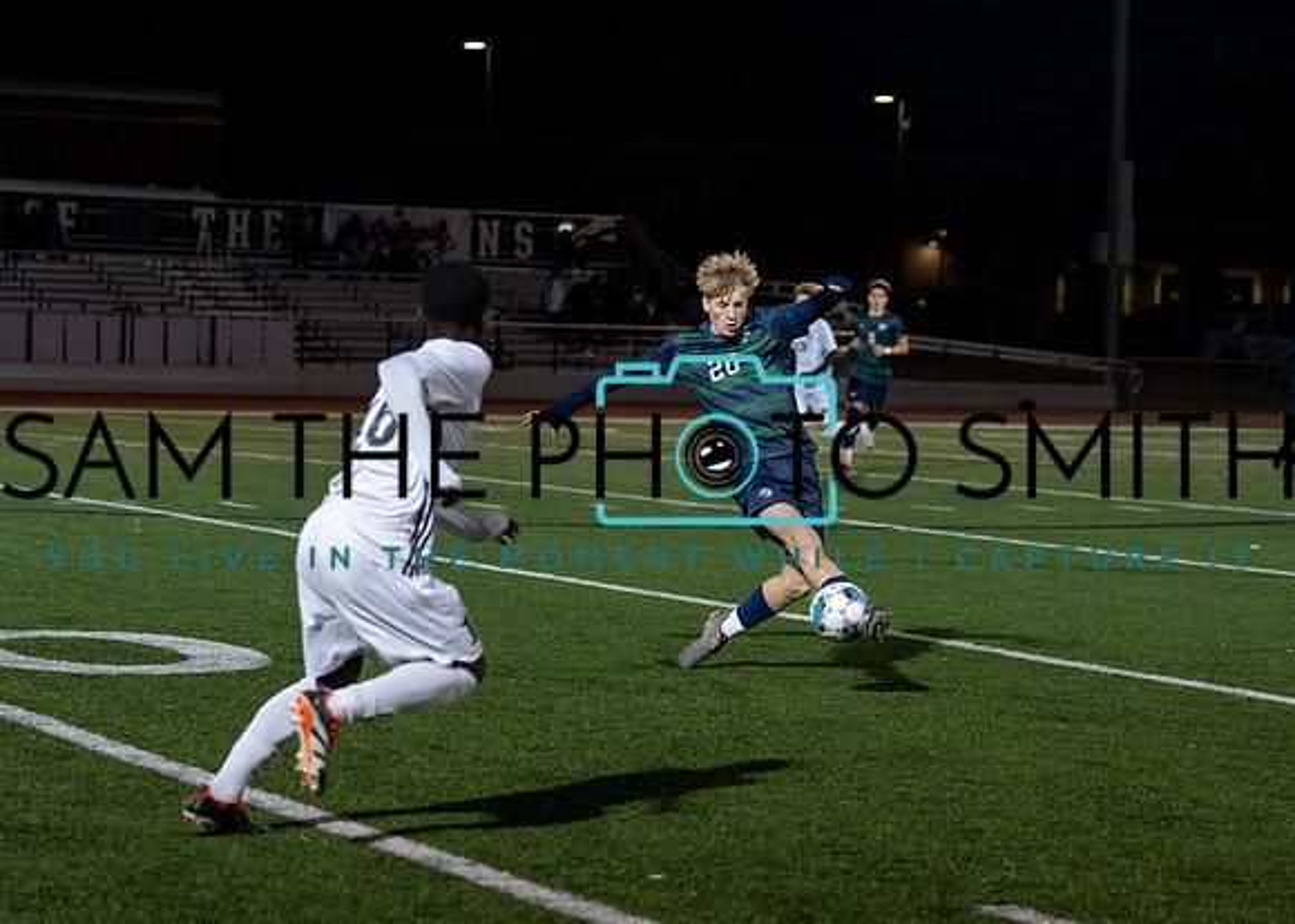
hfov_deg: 19.9
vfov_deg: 14.3
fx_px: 3670
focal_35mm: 100
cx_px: 863
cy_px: 556
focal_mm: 70
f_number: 2.8
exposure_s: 1/1000
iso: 1250
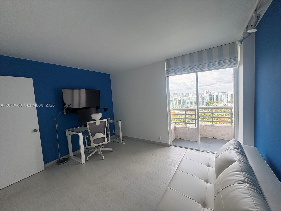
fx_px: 114
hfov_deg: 102.1
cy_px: 106
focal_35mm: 14
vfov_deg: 85.7
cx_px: 140
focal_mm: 2.22
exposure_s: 1/141
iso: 80
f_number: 2.2
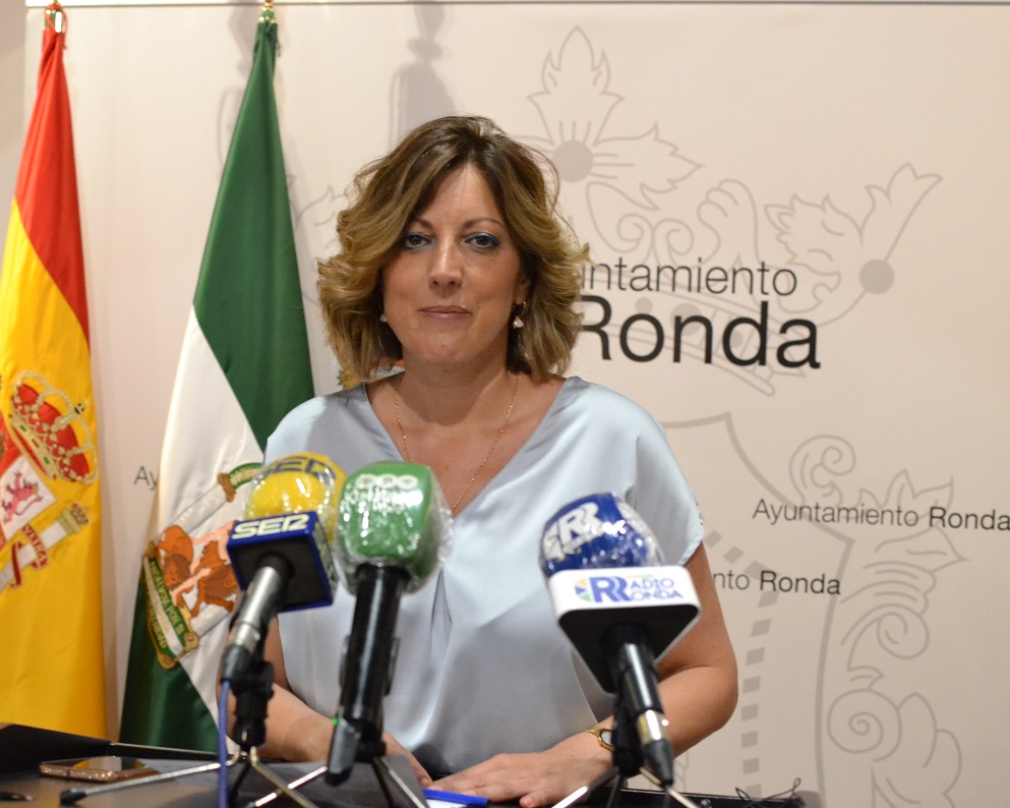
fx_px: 1780
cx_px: 403
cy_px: 402
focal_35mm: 60
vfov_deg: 25.6
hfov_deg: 31.6
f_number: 2.8
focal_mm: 35
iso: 3200
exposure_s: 1/125
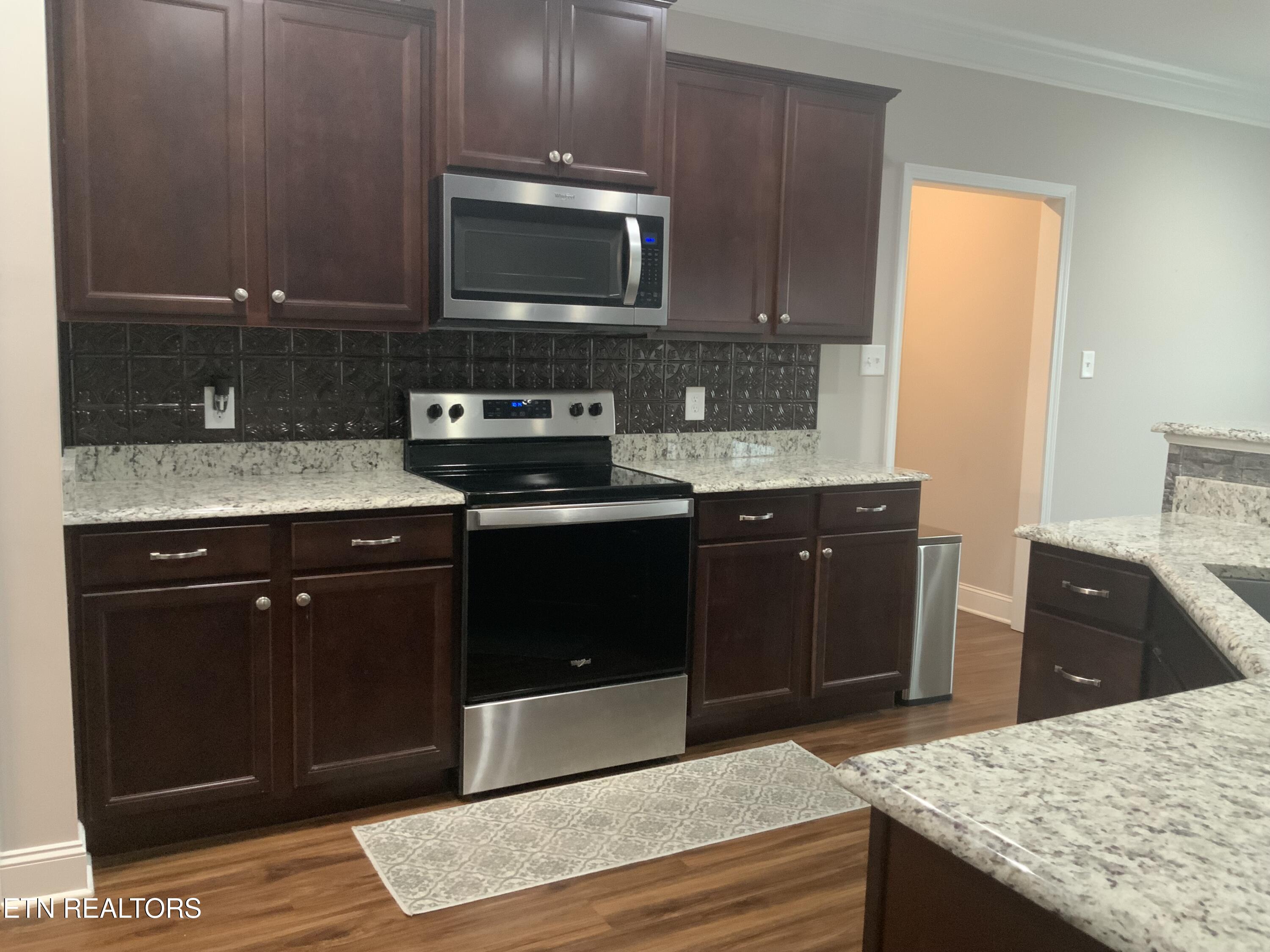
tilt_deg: -5.8
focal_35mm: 29
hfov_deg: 61.7
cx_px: 635
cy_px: 476
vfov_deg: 48.2
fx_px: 1064
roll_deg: -1.3
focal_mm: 3
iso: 320
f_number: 1.8
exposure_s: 1/40
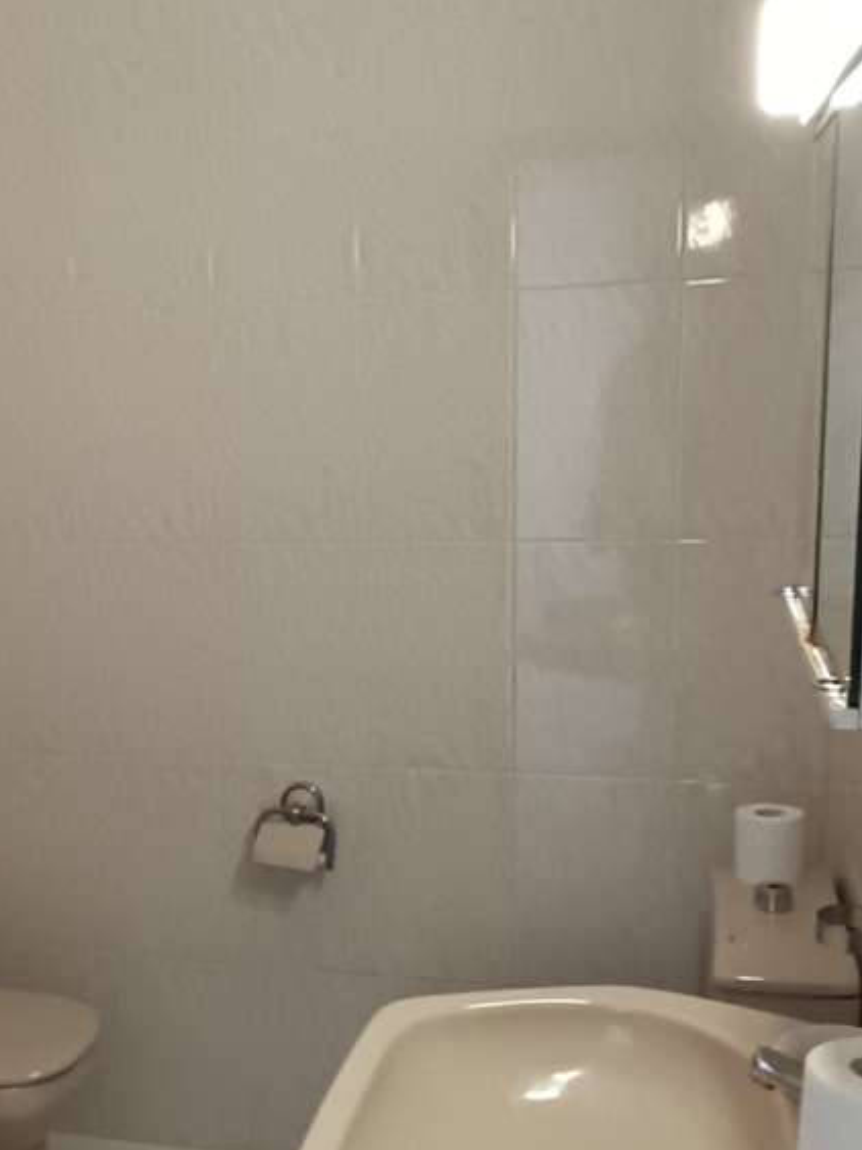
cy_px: 678
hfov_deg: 35.4
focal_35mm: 40
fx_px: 1329
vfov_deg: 46.6
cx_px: 246
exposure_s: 1/25
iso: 576
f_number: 2.2
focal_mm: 1.65
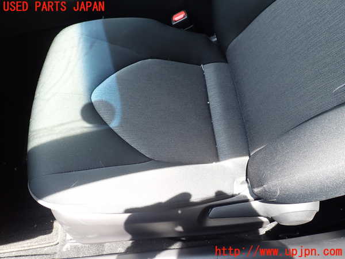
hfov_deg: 69.4
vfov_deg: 54.9
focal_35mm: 25
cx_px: 172
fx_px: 249
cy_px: 130
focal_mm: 4.5
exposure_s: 1/80
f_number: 2.8
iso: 100
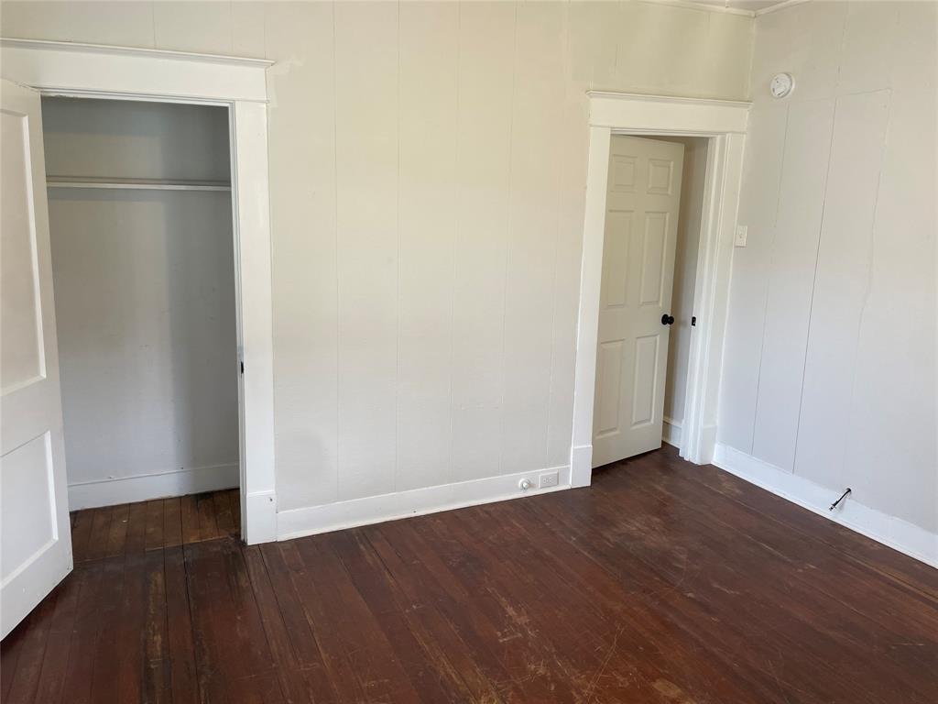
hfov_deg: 67.3
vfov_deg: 53.1
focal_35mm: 26
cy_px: 352
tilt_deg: -10.0
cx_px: 469
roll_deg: -0.2
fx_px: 705
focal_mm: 4.2
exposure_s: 1/60
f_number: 1.6
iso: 80
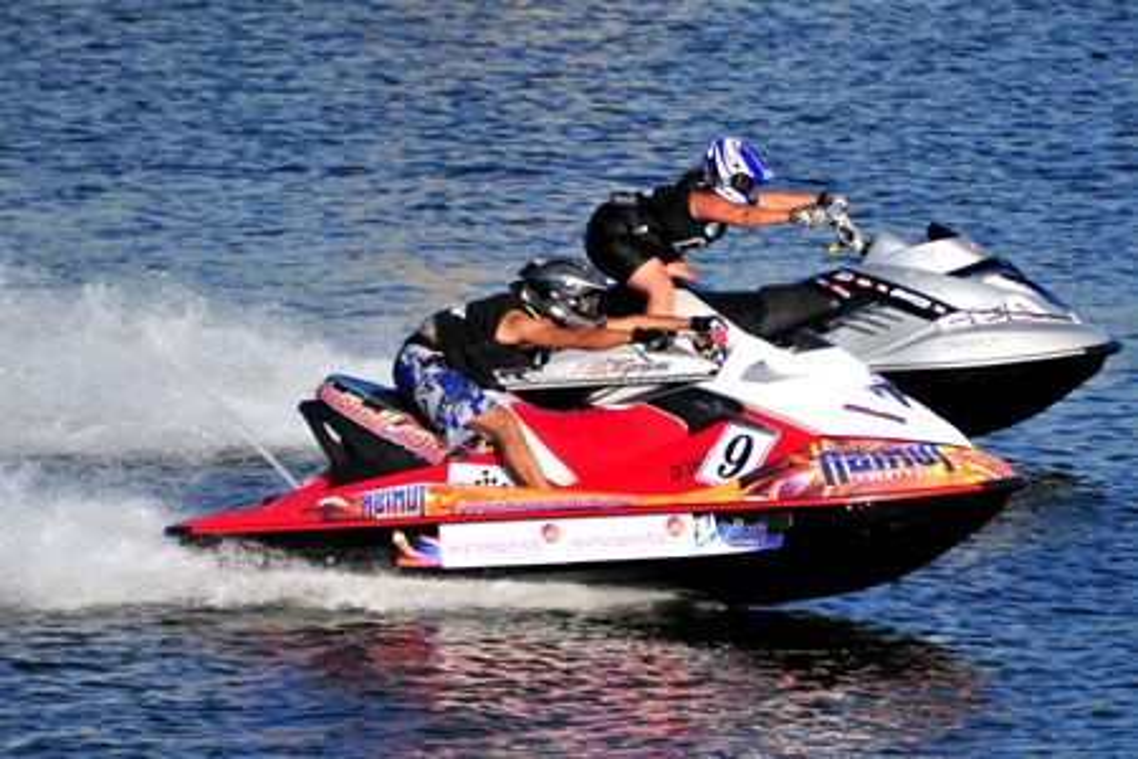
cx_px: 569
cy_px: 380
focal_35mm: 210
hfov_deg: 9.8
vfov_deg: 6.5
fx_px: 6638
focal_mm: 140
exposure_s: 1/2000
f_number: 5.6
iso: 400
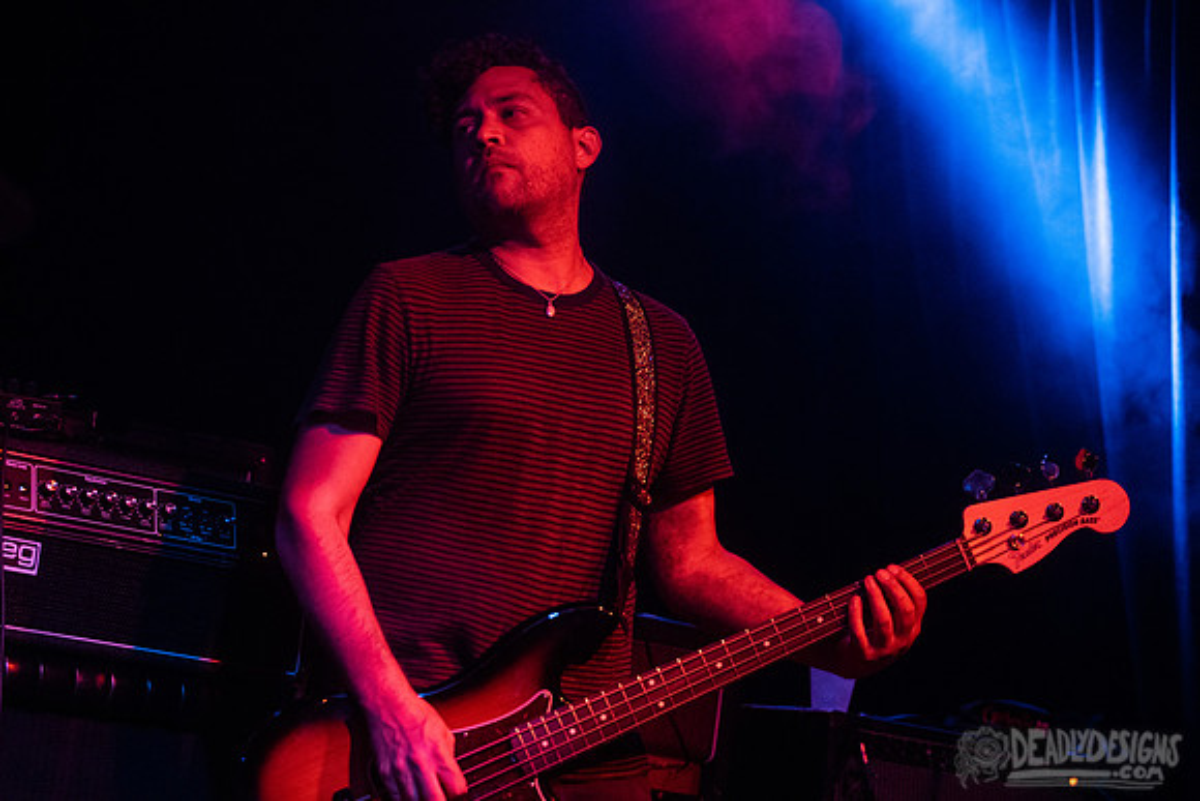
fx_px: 2867
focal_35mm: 86
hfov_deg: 23.6
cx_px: 600
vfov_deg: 15.9
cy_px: 400
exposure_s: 1/400
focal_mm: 86
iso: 3200
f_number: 3.2
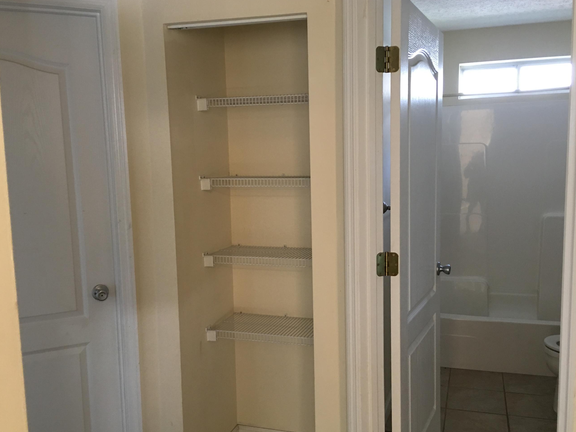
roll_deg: +0.7
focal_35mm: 34
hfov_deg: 53.9
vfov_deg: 41.8
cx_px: 300
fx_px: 566
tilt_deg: -5.1
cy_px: 233
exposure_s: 1/15
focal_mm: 4.15
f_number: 2.2
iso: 64
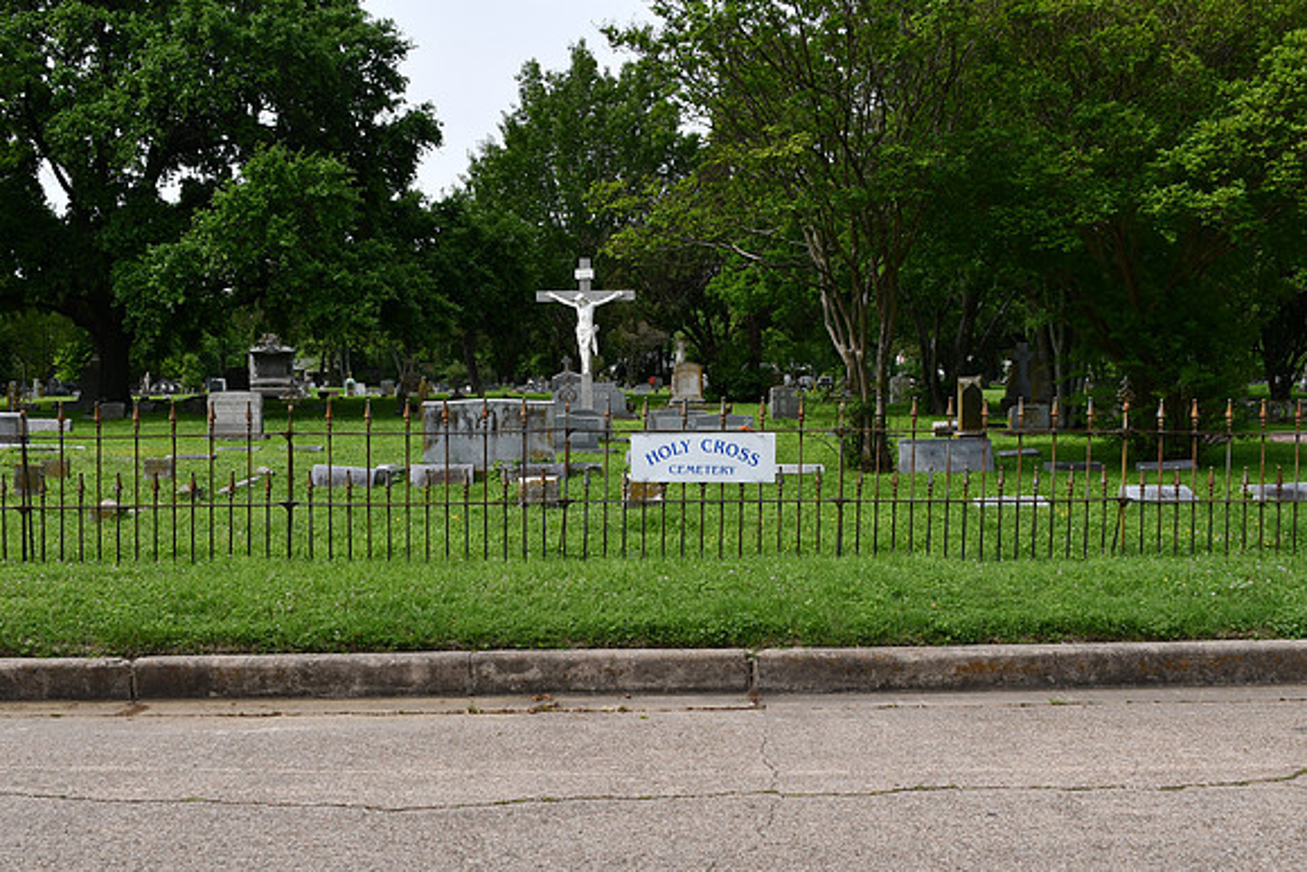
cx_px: 654
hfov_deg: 44.5
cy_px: 436
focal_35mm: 44
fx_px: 1598
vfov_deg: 30.5
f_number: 8
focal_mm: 22
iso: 180
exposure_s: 1/250
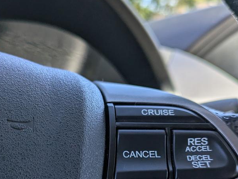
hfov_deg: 35.9
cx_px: 83
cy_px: 160
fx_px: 365
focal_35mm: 53
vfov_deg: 26.6
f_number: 1.89
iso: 38
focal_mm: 5.43
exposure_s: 1/361
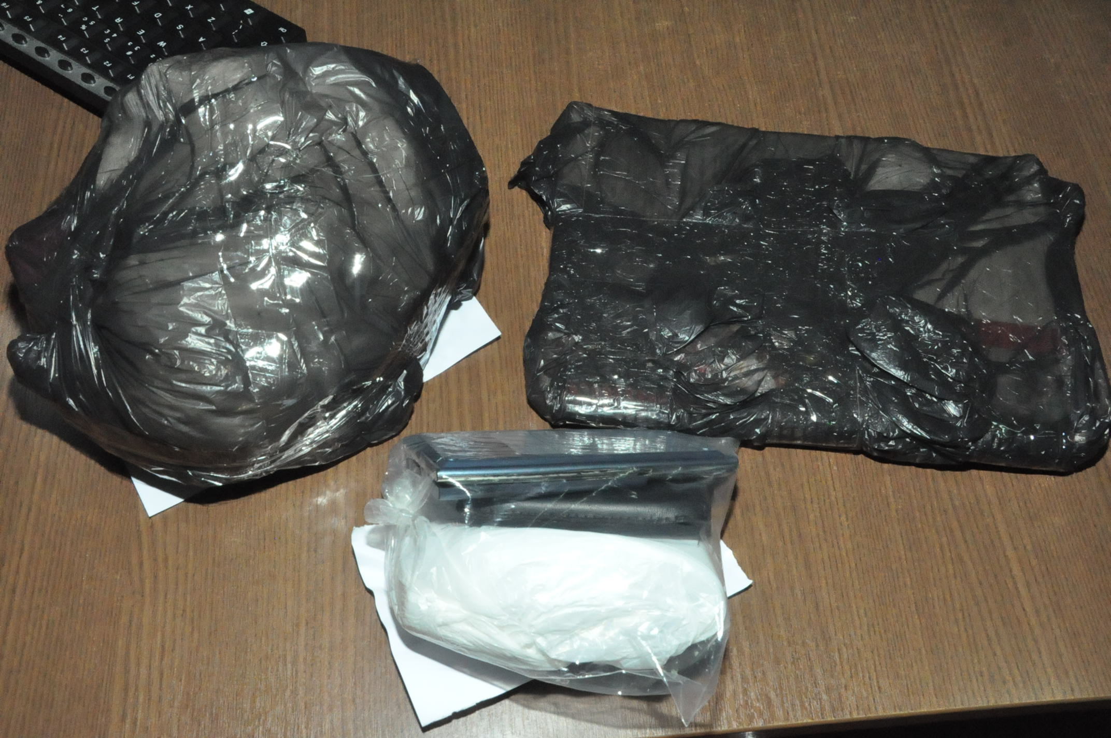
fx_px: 1110
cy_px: 369
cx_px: 556
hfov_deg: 53.2
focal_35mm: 36
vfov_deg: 36.8
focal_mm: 24
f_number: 14
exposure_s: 1/200
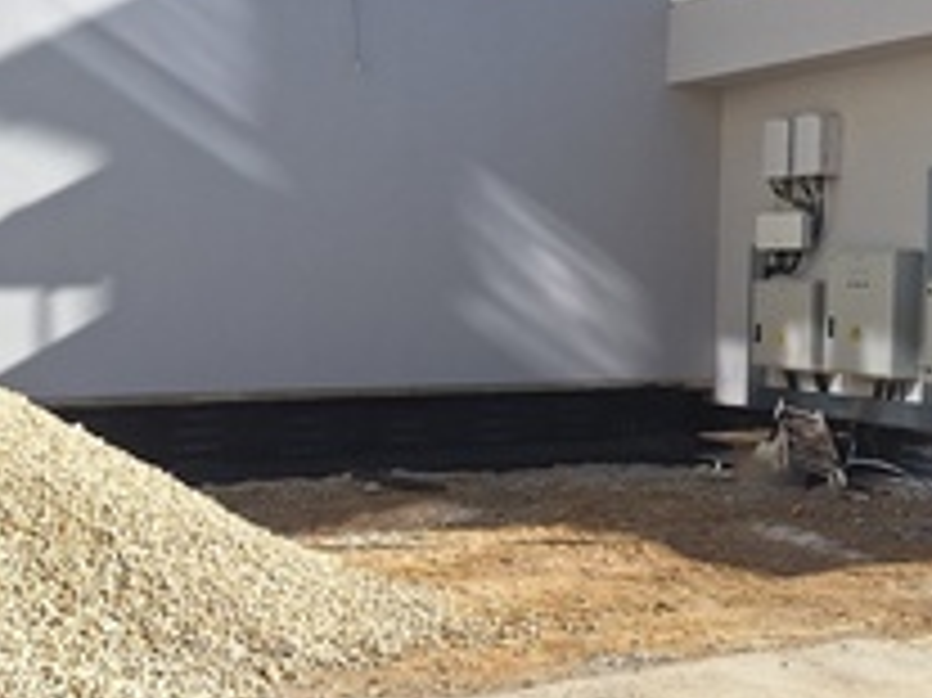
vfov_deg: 29.1
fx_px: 1345
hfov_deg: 38.2
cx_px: 504
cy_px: 342
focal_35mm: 50
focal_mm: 5.54
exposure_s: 1/2088
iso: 40
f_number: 1.8
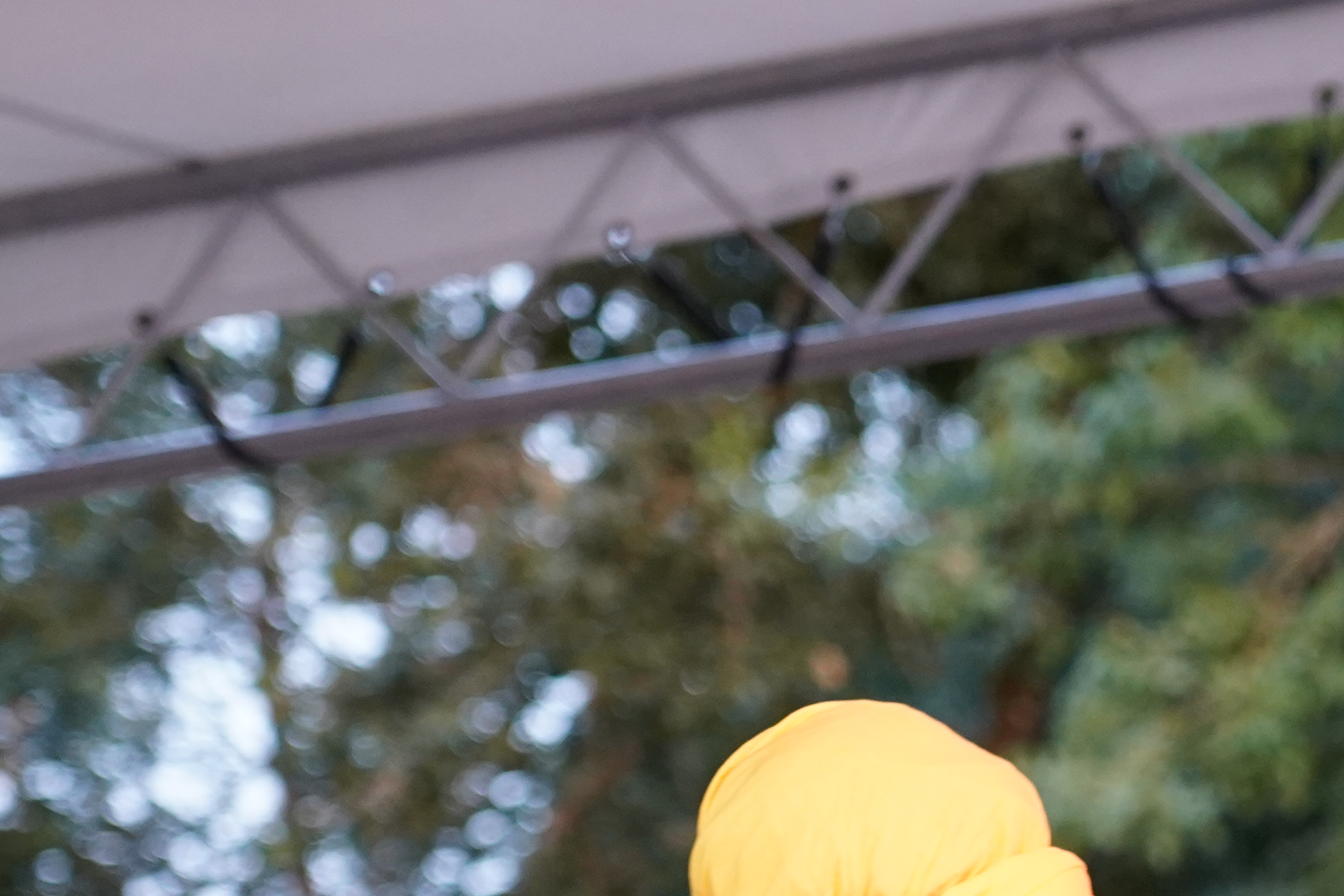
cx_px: 1251
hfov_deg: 6.8
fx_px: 11199
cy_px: 1009
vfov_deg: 4.6
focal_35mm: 300
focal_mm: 105
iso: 2500
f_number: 4
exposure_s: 1/160
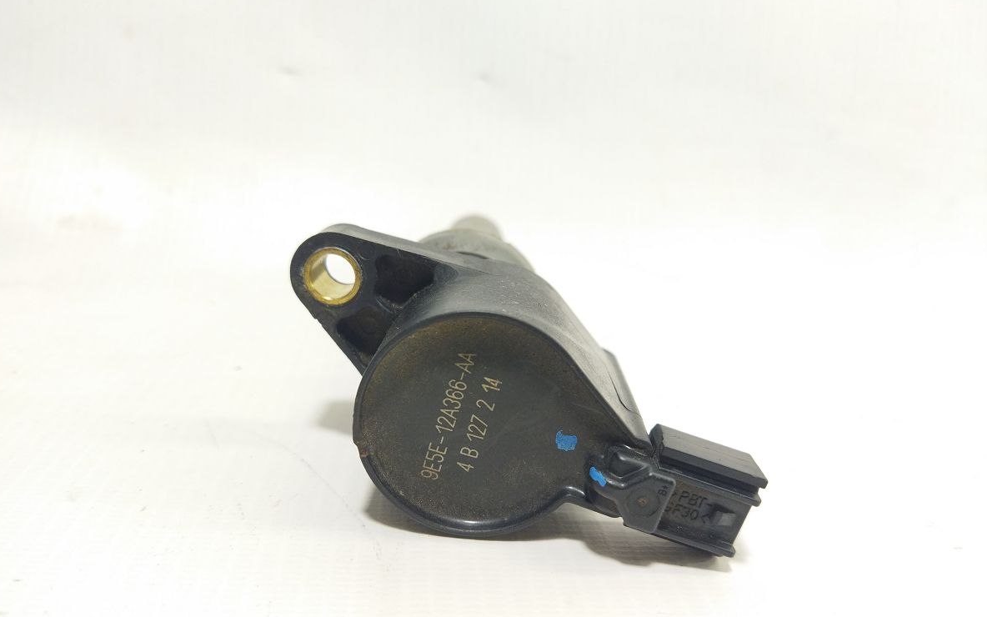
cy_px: 367
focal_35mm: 29
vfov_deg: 43.0
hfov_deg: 64.6
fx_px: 780
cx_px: 489
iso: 104
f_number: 1.79
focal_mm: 4.71
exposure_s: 1/50
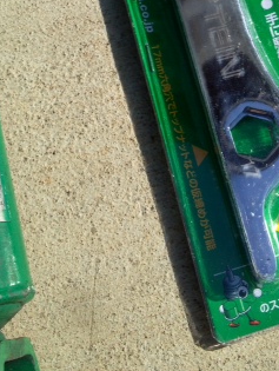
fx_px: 761
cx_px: 202
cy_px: 29
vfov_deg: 26.4
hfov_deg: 20.6
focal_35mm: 71
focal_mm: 4.28
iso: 50
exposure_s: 1/1255
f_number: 2.4
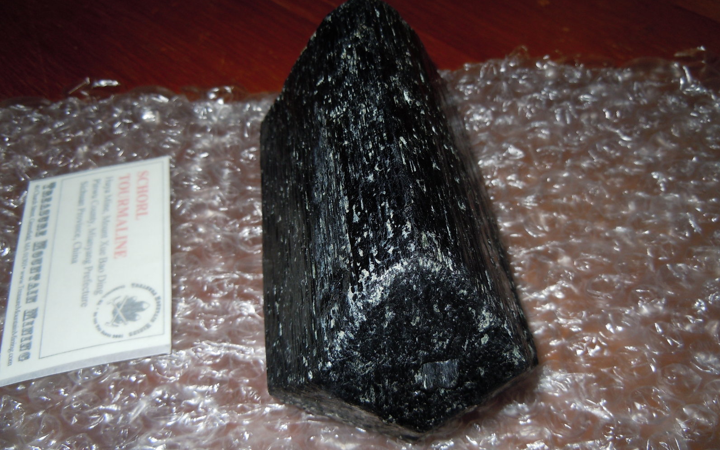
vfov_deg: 39.4
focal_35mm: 32
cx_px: 362
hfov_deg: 59.6
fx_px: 628
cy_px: 223
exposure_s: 1/30
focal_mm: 5.4
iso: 100
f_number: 3.5
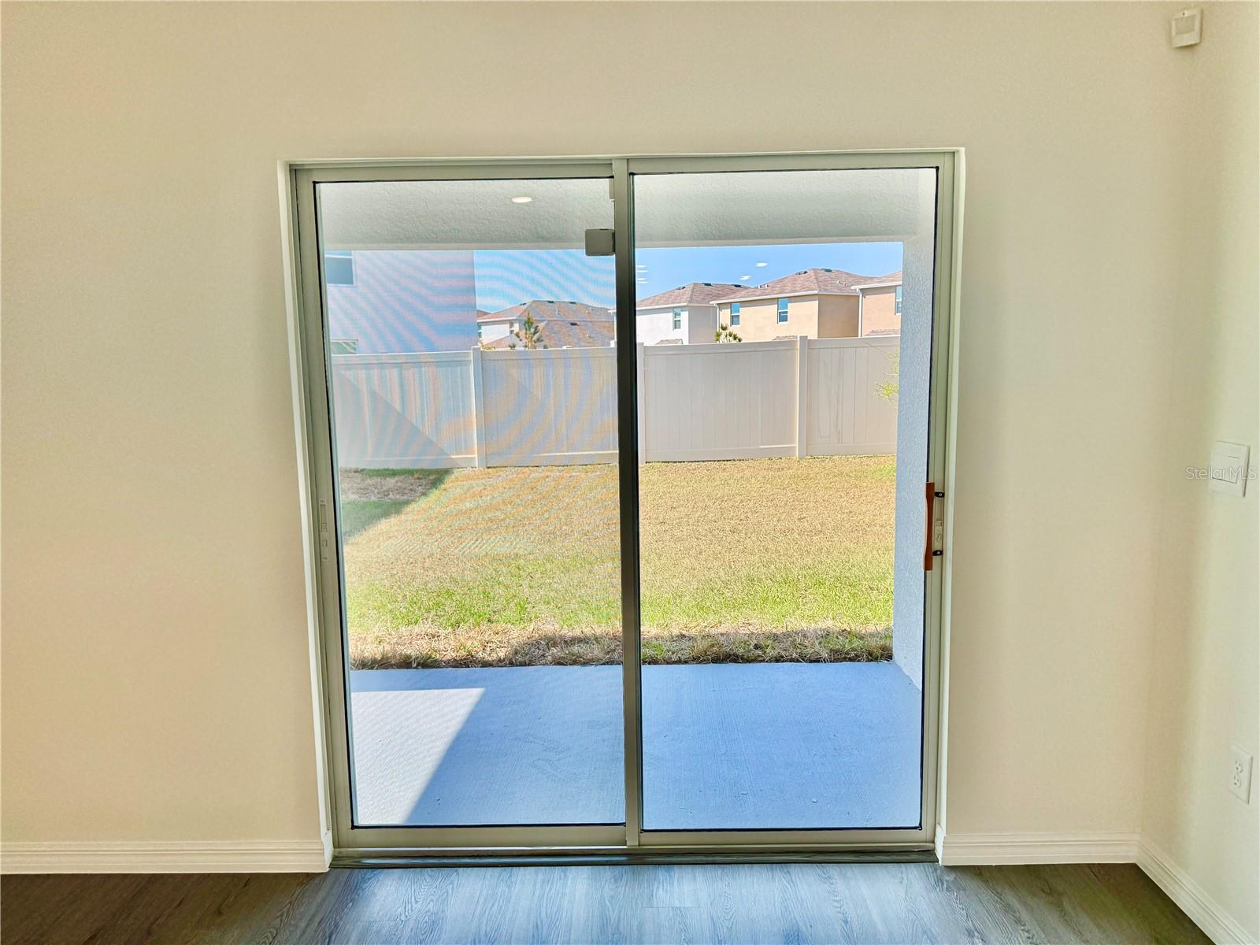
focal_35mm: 24
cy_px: 472
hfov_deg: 71.6
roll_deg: +0.1
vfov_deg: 56.8
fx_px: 874
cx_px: 630
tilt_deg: -6.0
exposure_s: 1/864
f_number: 1.78
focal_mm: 6.76
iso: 80
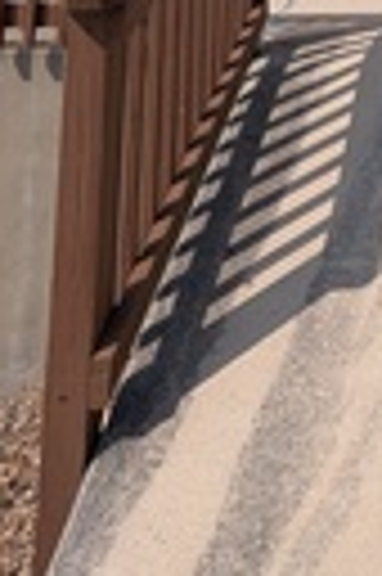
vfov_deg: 27.1
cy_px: -315
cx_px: 461
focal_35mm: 47
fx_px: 750
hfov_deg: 25.6
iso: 53
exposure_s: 1/4505
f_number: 1.7
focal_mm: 2.02
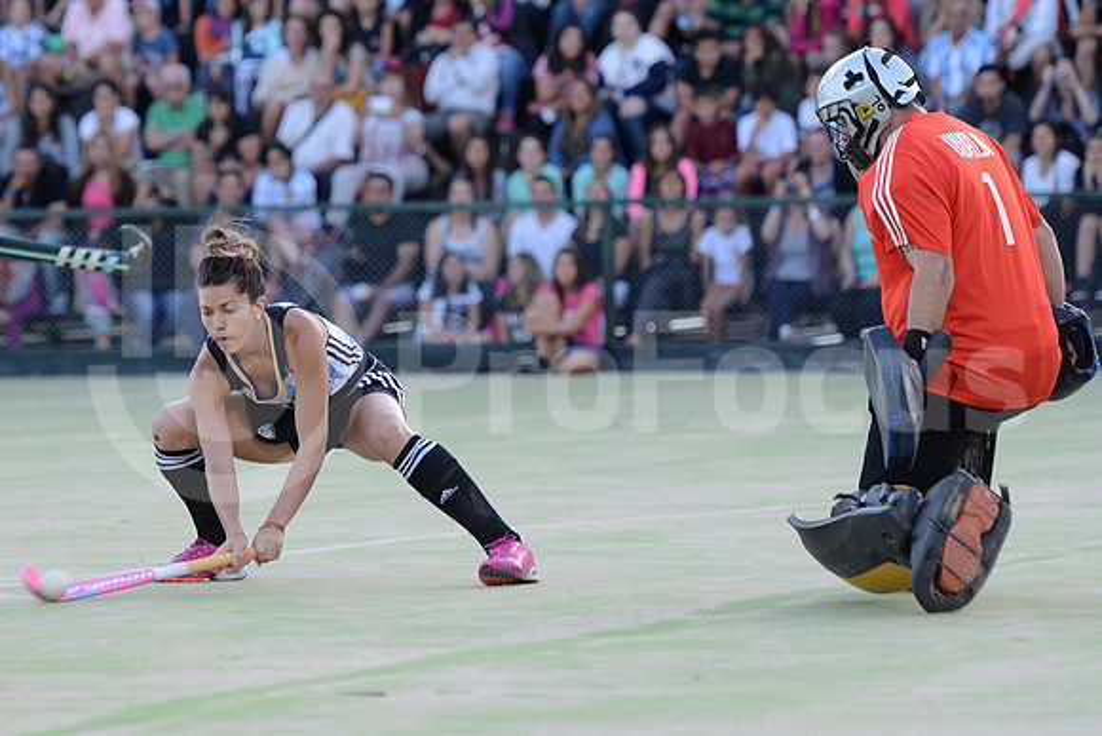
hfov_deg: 11.1
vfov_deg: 7.4
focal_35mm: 185
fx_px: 5664
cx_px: 551
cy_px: 368
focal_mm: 185
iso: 1250
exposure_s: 1/500
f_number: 4
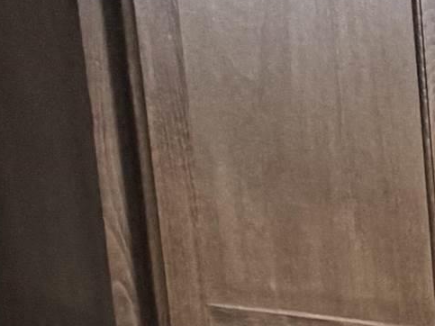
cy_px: 650
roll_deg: -1.0
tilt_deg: -10.3
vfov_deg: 14.0
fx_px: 1118
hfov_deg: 12.8
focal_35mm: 89
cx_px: 1184
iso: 250
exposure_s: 1/60
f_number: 2.2
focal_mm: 2.22
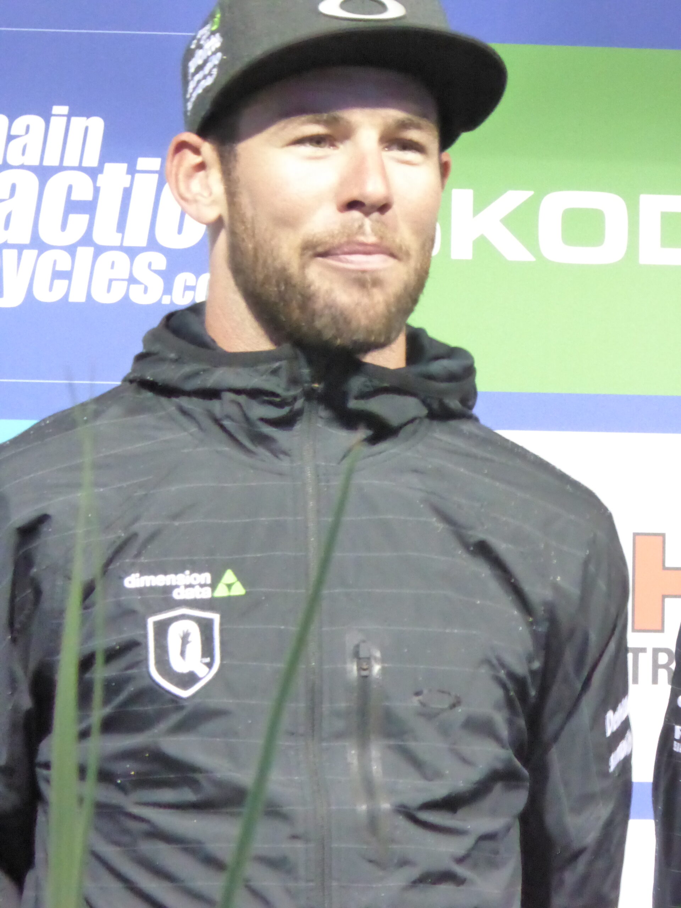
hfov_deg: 3.3
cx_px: 340
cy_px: 454
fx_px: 11646
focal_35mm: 444
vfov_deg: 4.5
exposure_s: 1/30
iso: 3200
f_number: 6
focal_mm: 71.7
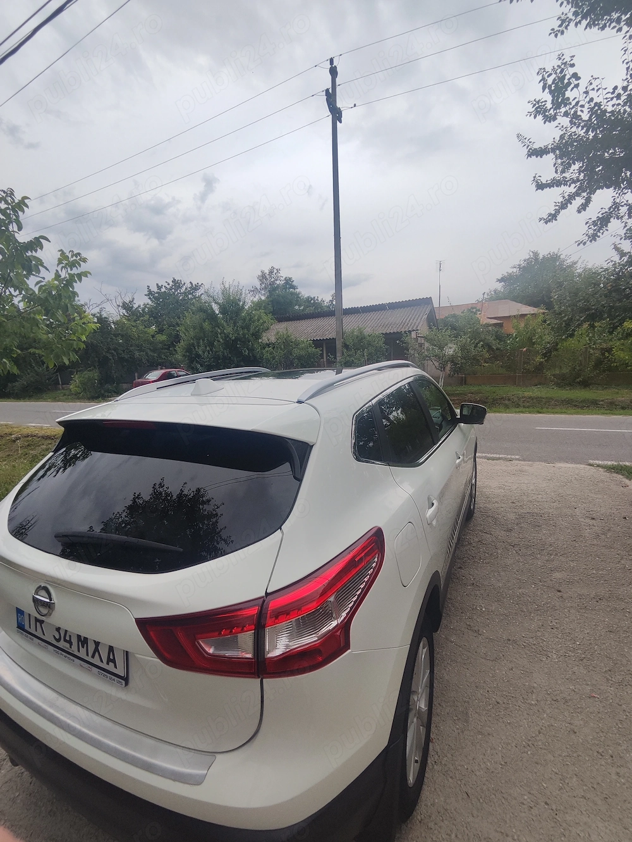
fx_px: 389
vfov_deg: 94.5
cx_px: 316
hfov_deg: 78.2
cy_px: 421
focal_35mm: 16
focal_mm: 1.65
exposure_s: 1/997
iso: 50
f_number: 2.2
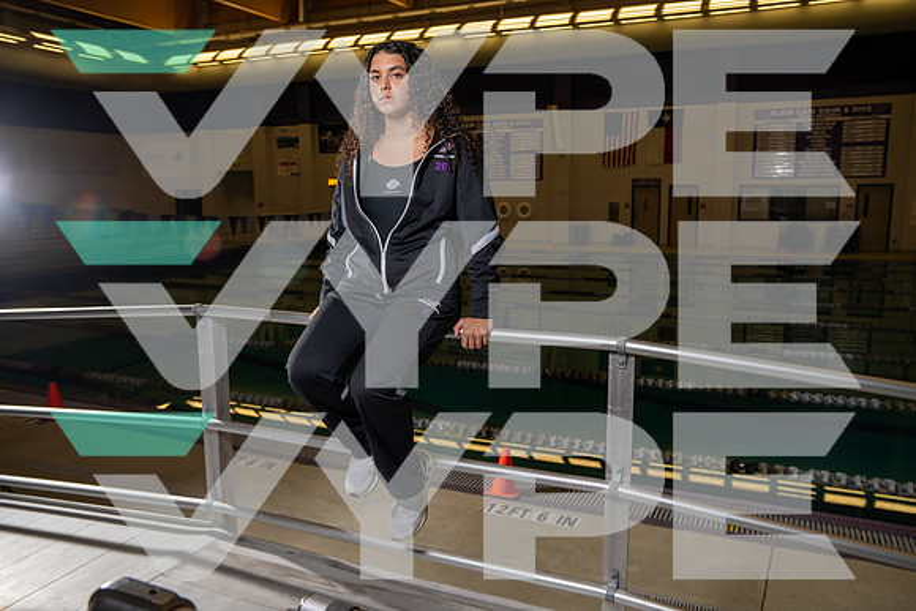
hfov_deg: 63.6
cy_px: 306
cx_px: 458
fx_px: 738
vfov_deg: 45.0
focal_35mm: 29
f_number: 5.6
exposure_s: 1/250
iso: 200
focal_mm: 29
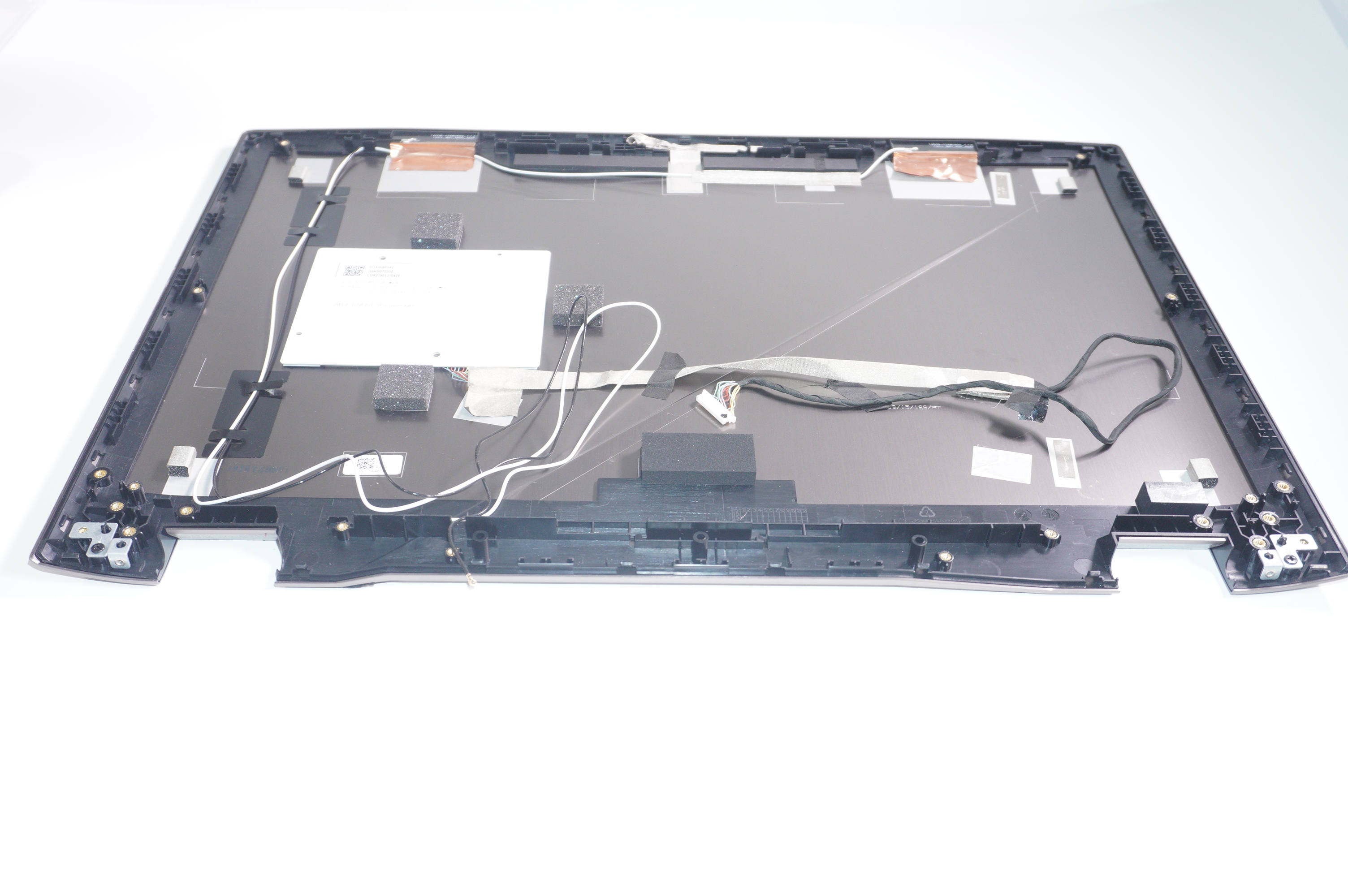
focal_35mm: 33
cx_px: 674
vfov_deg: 39.9
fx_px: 1235
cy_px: 448
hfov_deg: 57.3
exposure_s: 1/125
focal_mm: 22
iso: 640
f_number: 5
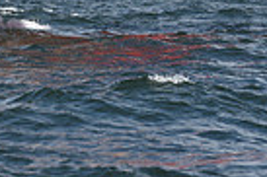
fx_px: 4548
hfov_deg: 3.4
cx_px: -24
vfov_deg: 2.2
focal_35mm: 614
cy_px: -364
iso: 320
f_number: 9
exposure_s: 1/1250
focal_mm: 145
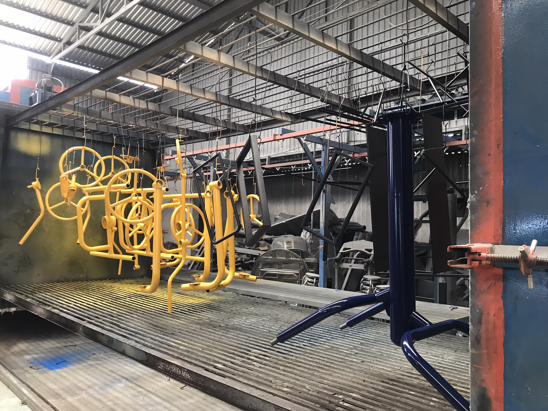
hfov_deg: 63.4
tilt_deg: +5.1
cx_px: 274
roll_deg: -0.7
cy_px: 206
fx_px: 443
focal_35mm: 28
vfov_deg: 49.7
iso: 32
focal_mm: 3.99
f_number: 1.8
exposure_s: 1/33
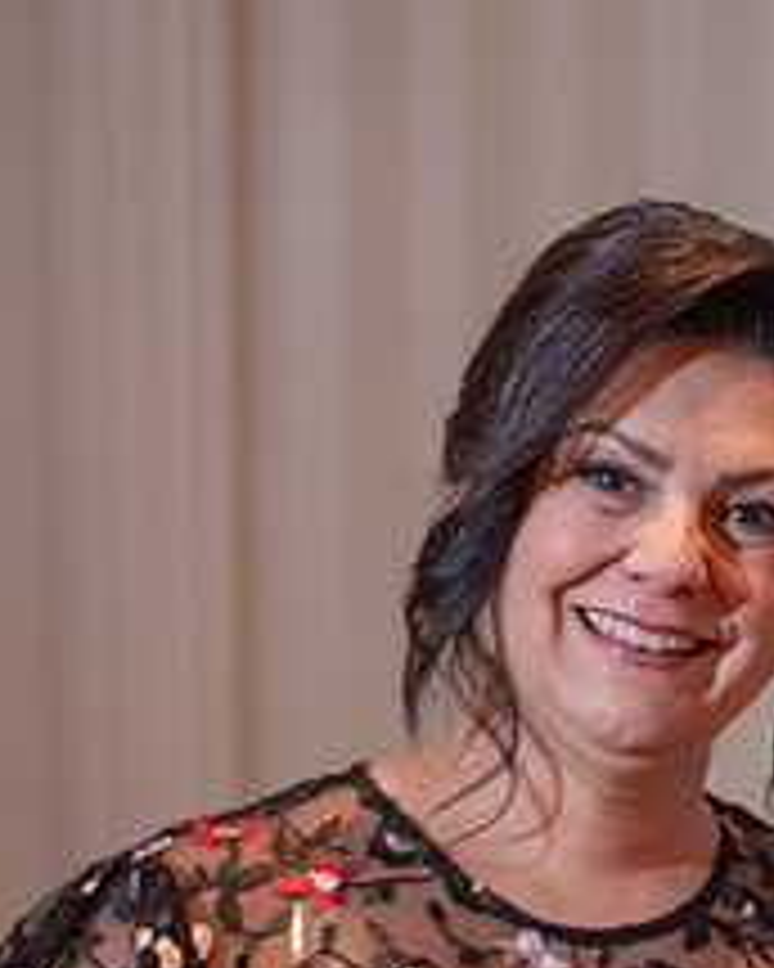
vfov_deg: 14.0
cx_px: 830
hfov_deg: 11.2
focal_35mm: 136
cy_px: 927
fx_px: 3894
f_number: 1.7
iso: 500
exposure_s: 1/80
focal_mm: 25
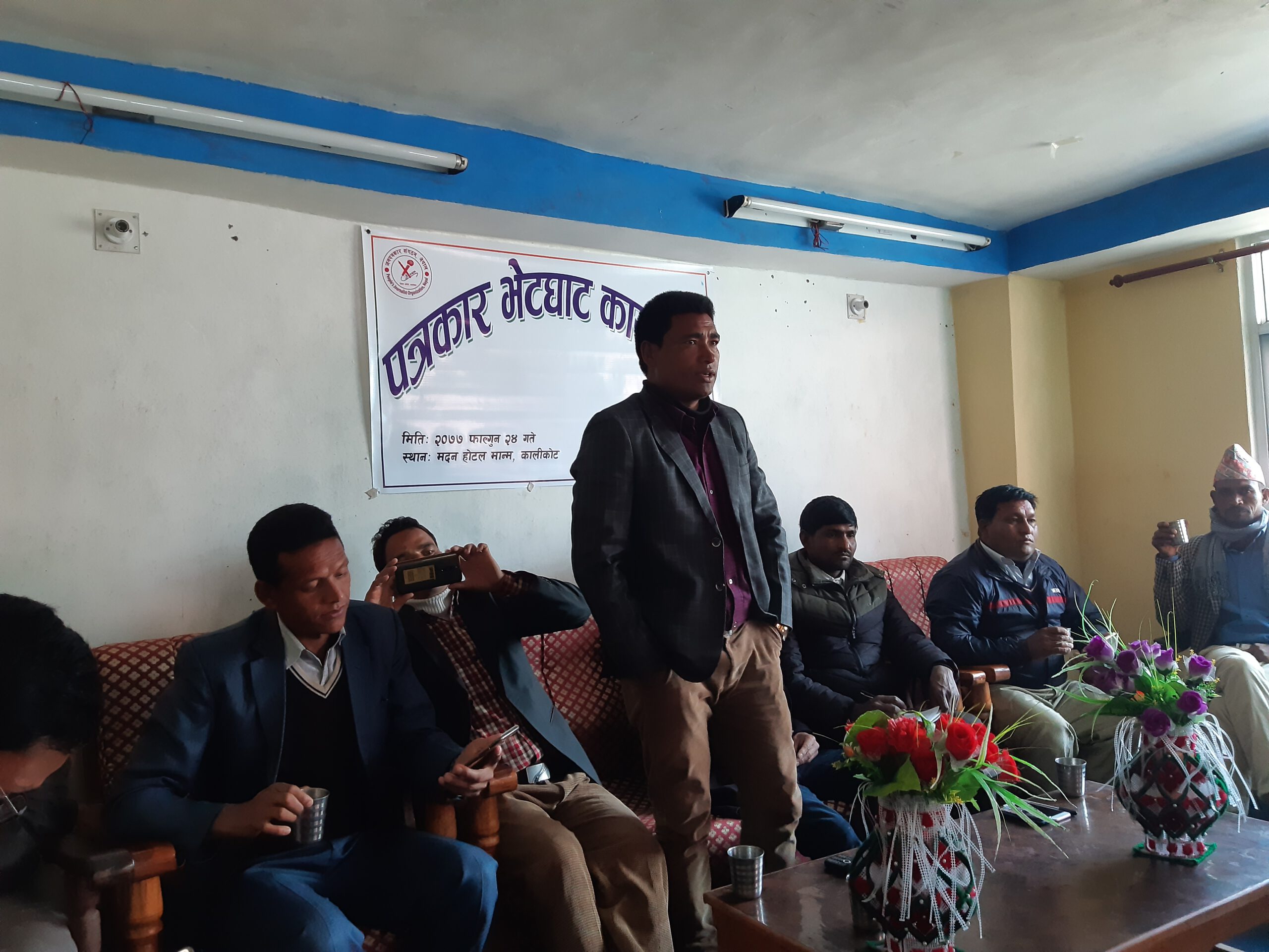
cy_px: 476
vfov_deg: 53.1
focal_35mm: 26
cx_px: 634
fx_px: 953
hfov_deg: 67.3
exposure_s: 1/33
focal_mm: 3.92
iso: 200
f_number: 1.7
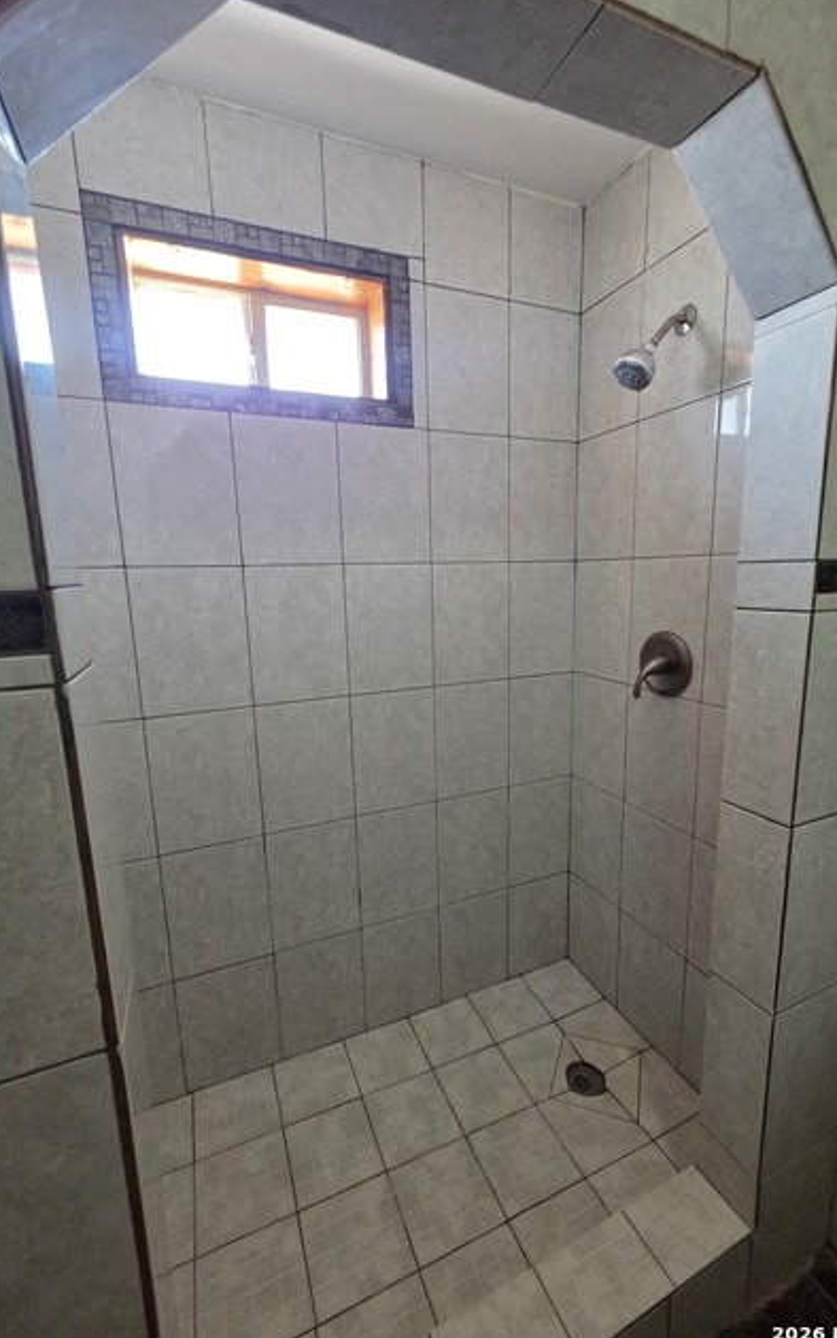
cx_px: 431
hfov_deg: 78.6
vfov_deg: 105.3
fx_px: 511
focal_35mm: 14
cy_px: 667
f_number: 2.2
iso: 640
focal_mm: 2.2
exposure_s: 1/60
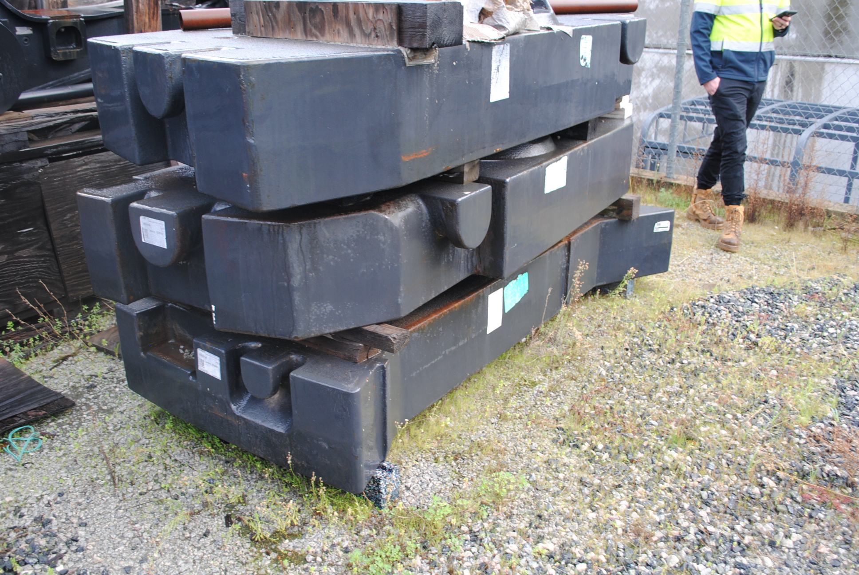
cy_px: 288
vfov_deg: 43.7
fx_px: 717
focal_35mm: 30
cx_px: 430
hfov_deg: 61.9
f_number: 4.5
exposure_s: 1/80
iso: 200
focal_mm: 20
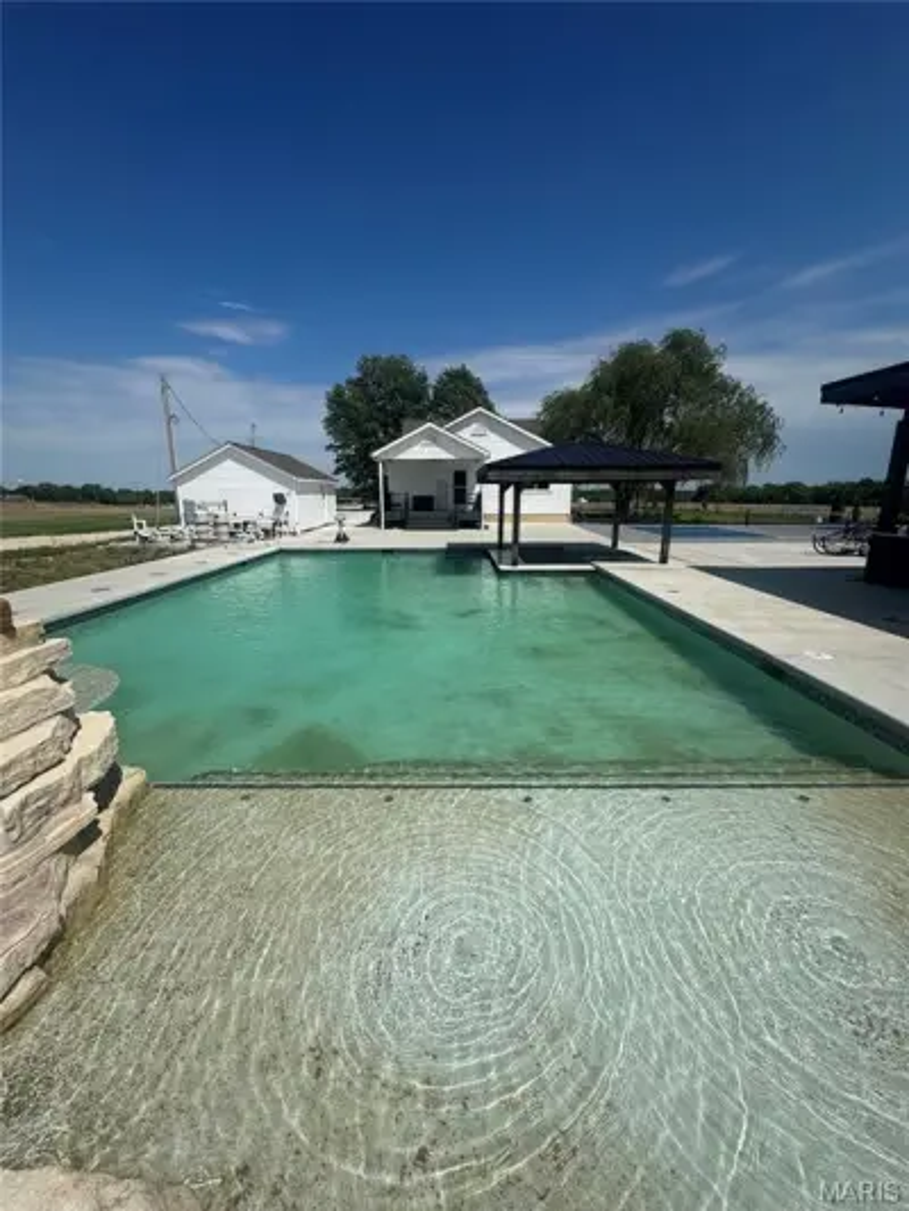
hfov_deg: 85.7
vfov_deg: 102.1
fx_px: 490
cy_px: 606
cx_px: 454
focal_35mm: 14
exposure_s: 1/4132
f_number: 2.2
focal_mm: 2.22
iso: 40
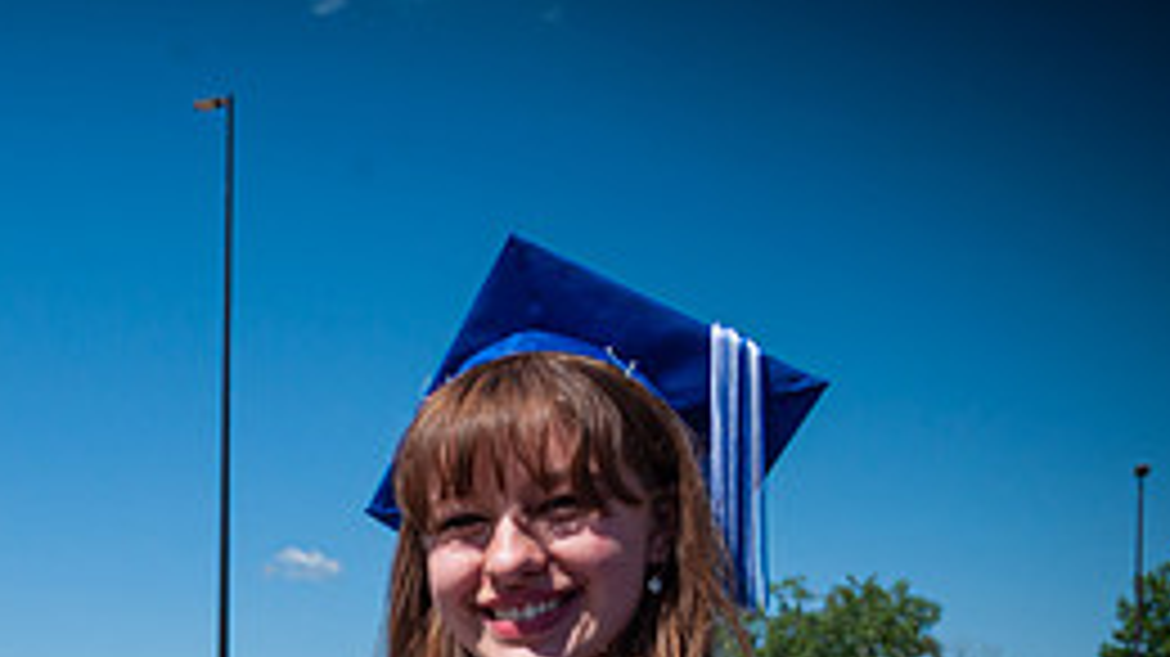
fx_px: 1737
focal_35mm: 56
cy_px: 826
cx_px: -50
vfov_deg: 19.9
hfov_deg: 33.4
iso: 200
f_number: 10
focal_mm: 16
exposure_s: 1/400
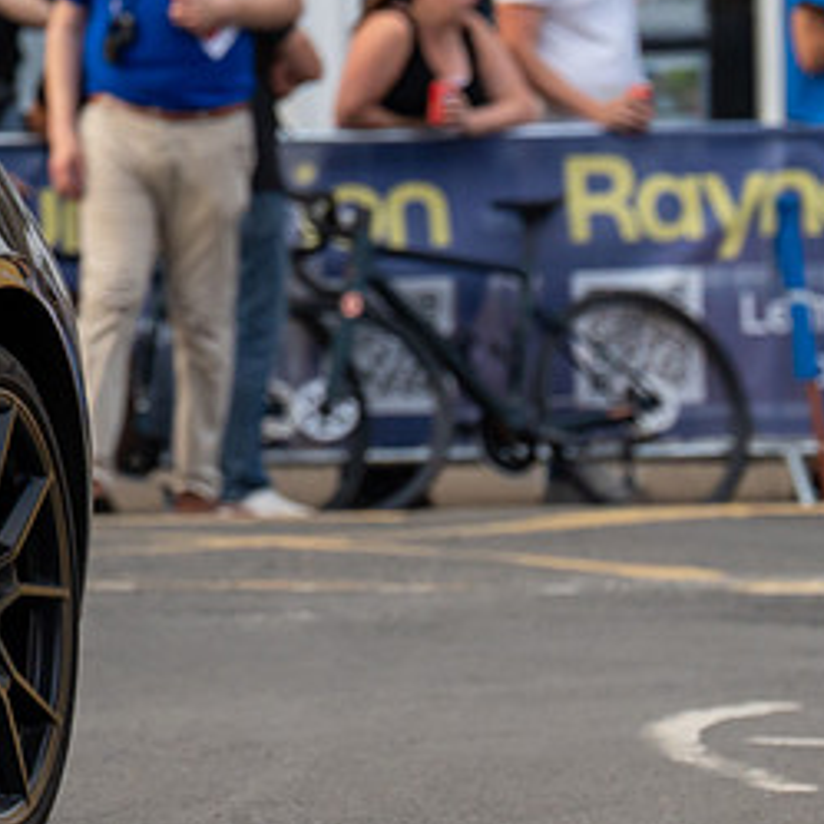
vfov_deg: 3.1
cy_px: 261
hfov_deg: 3.1
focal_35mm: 567
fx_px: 15270
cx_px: -1112
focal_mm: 134
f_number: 4.5
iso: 500
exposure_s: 1/1000
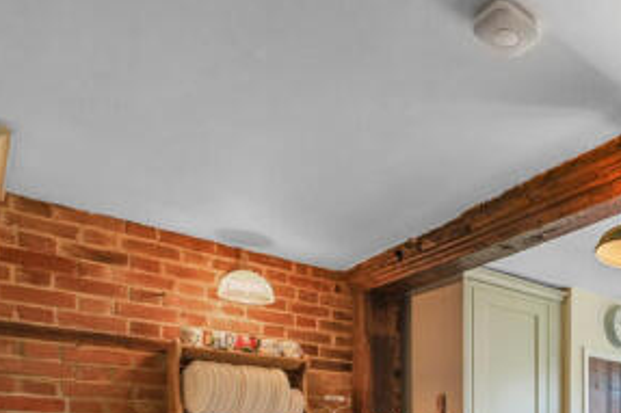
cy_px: 448
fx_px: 552
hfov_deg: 46.9
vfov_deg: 35.5
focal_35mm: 32
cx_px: 647
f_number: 8
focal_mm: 14
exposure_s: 1/1.67
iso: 400
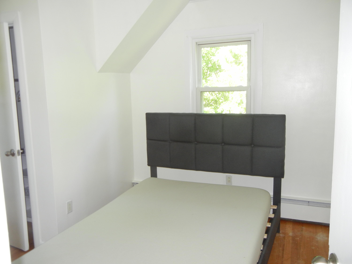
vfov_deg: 46.8
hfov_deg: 60.0
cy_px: 132
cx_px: 176
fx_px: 305
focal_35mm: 30
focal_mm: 5.4
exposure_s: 1/30
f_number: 3.5
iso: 200
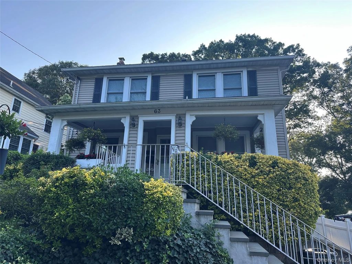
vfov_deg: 56.8
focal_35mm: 24
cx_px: 176
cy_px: 132
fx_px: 244
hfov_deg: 71.6
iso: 80
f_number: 1.78
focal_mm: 6.86
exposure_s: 1/597
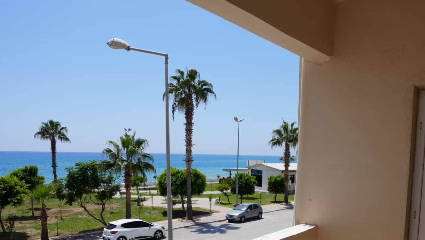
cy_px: 191
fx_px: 316
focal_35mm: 28
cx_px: 244
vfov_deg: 39.9
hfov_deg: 67.6
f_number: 10
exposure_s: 1/200
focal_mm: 17
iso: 100
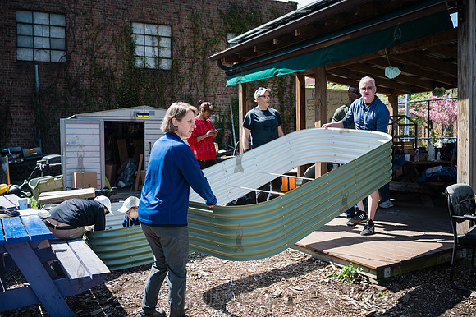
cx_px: 238
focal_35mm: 35
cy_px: 158
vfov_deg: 37.8
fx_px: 462
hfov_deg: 54.5
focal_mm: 35
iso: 100
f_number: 3.5
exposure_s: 1/400
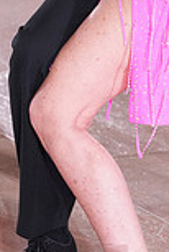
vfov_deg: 5.3
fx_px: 2719
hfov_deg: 3.6
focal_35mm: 387
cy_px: -70
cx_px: 206
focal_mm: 103
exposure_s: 1/500
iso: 2500
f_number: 4
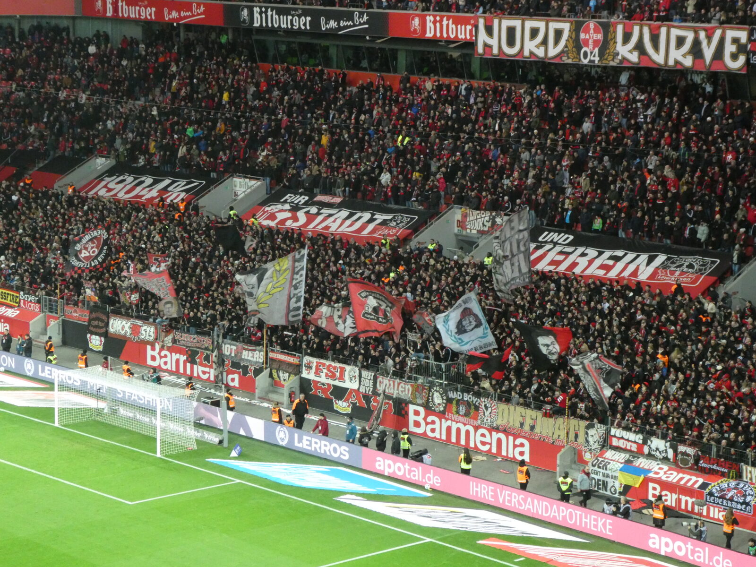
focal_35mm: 90
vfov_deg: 16.4
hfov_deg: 21.8
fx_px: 1966
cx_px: 378
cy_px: 284
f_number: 4.9
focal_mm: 16.1
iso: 800
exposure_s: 1/80
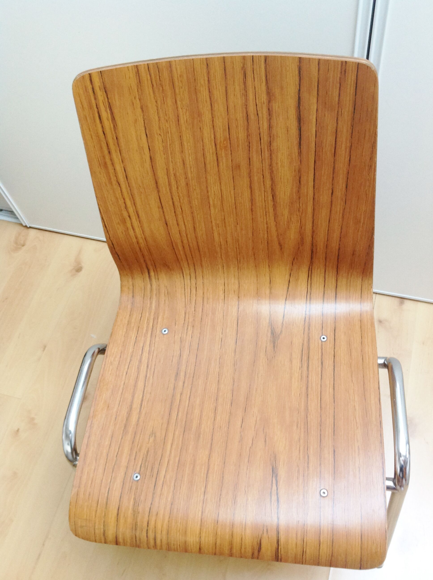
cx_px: 216
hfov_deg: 40.6
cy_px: 290
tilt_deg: -58.3
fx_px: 585
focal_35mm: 35
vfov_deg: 52.7
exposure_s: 1/15
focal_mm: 4.28
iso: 125
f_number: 2.4
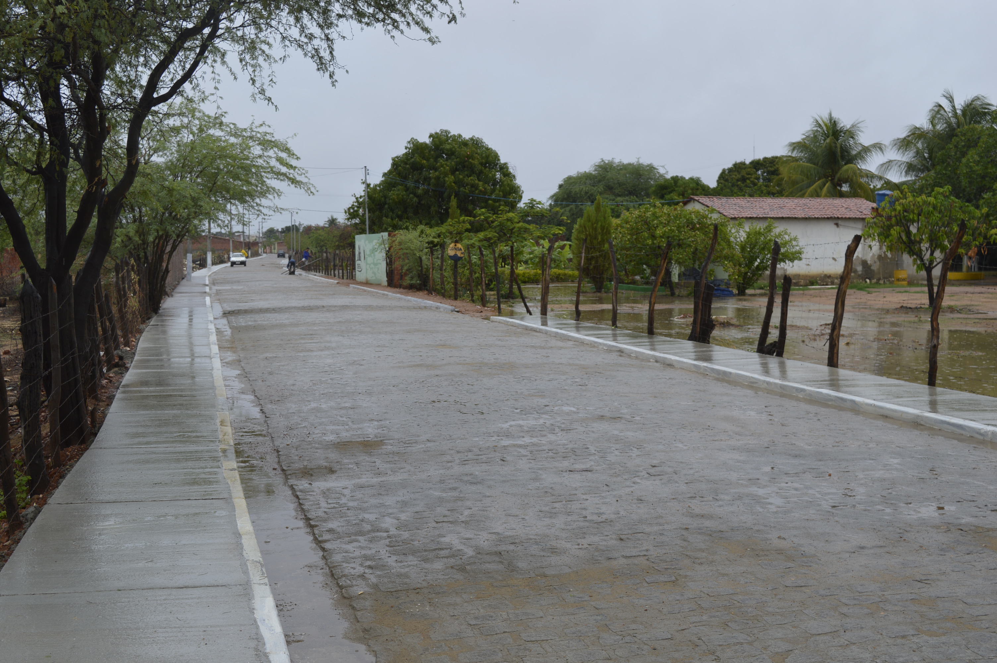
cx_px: 498
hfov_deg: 43.6
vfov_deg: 29.8
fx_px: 1245
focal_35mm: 45
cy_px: 332
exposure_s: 1/200
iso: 100
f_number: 7.1
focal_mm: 30
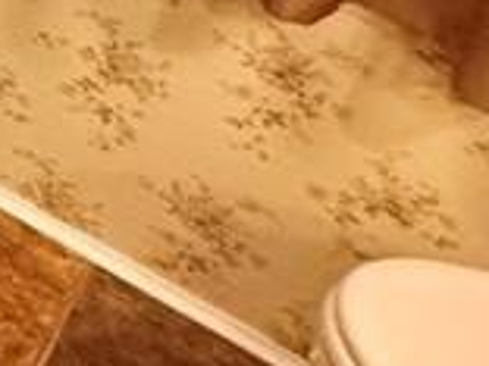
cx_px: -1066
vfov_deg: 12.6
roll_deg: -3.1
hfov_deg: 10.8
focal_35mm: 92
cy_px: -501
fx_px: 1300
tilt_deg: -20.9
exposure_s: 1/60
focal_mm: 2.22
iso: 250
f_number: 2.2
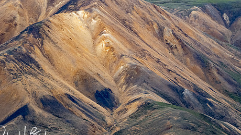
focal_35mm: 825
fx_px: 5273
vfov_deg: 1.5
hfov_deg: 2.6
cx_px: 130
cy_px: 52
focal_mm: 300
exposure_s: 1/400
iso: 1000
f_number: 4
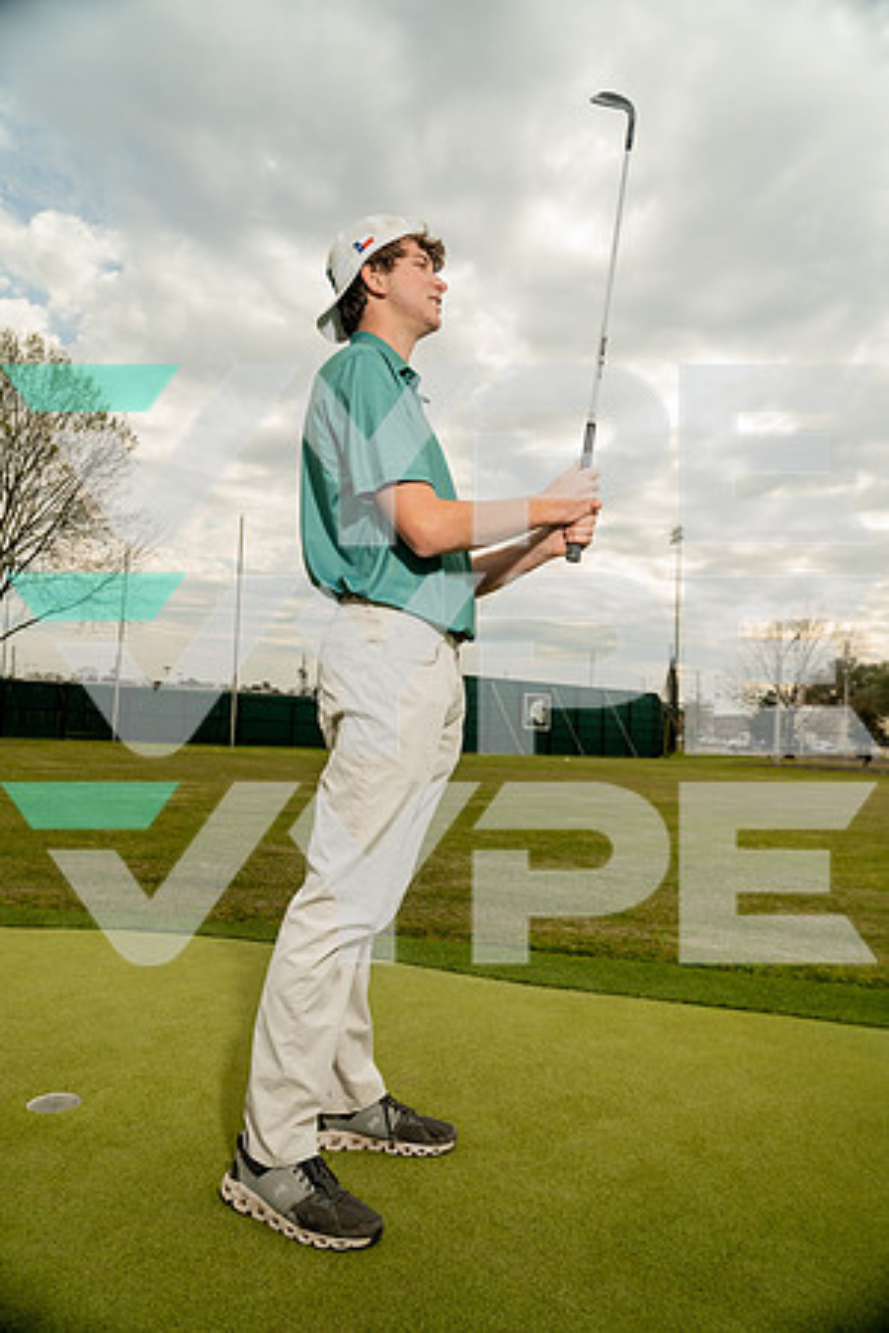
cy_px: 666
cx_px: 444
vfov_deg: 73.7
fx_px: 889
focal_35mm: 24
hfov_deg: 53.1
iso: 250
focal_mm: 24
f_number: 4.5
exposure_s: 1/250
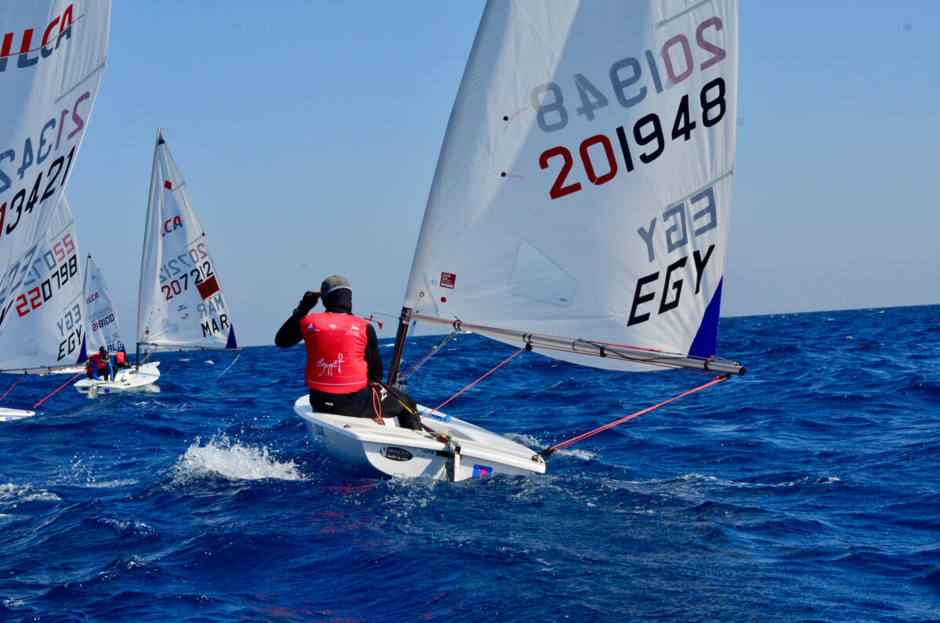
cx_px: 470
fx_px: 1954
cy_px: 312
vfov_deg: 18.1
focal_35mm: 75
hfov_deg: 27.0
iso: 400
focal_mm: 50
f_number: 14
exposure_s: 1/640
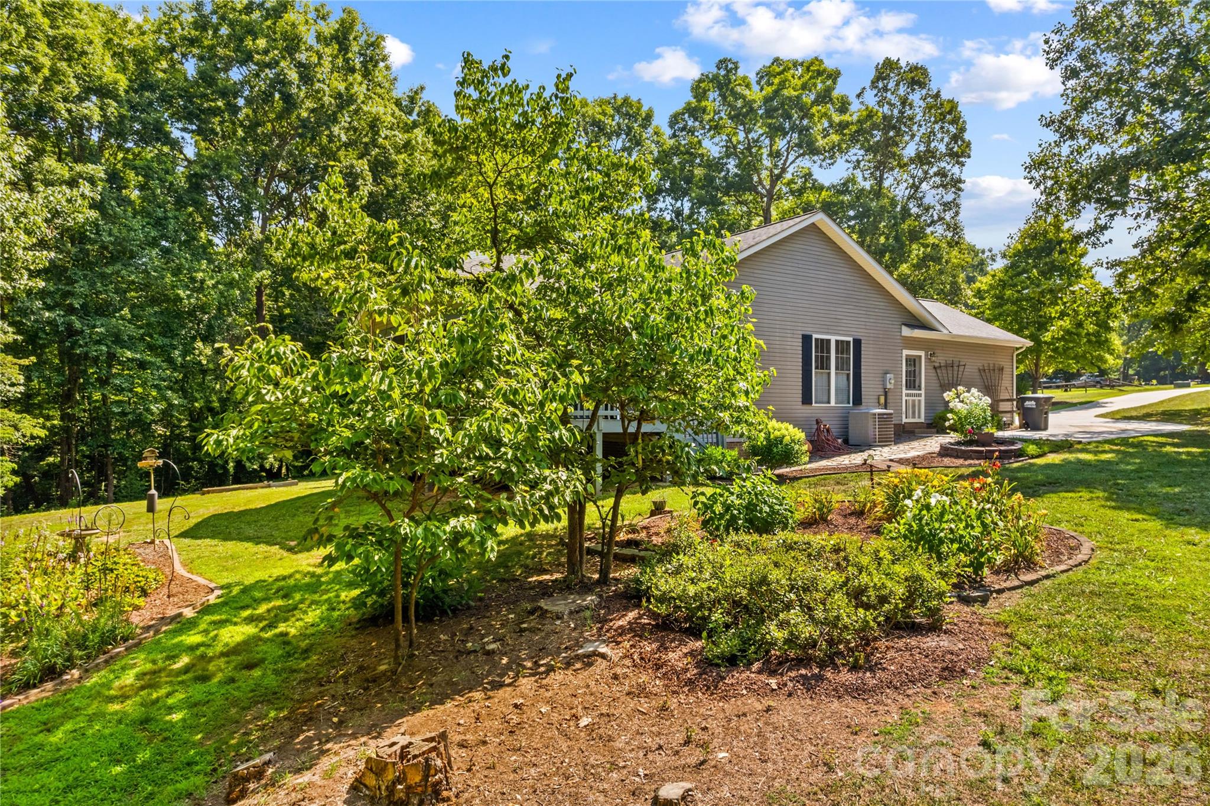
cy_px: 403
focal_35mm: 22
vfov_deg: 57.2
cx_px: 605
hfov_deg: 78.6
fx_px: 739
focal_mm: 8.38
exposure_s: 1/640
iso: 100
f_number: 2.8
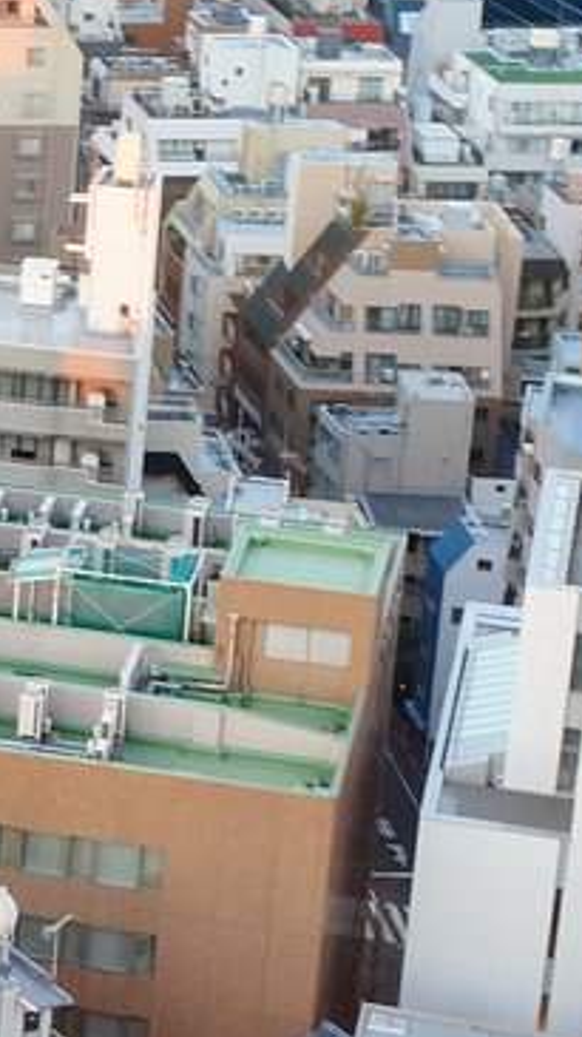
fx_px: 3626
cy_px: 378
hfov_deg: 8.6
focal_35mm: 132
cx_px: -647
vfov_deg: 16.2
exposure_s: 1/25
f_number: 10
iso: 800
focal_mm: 30
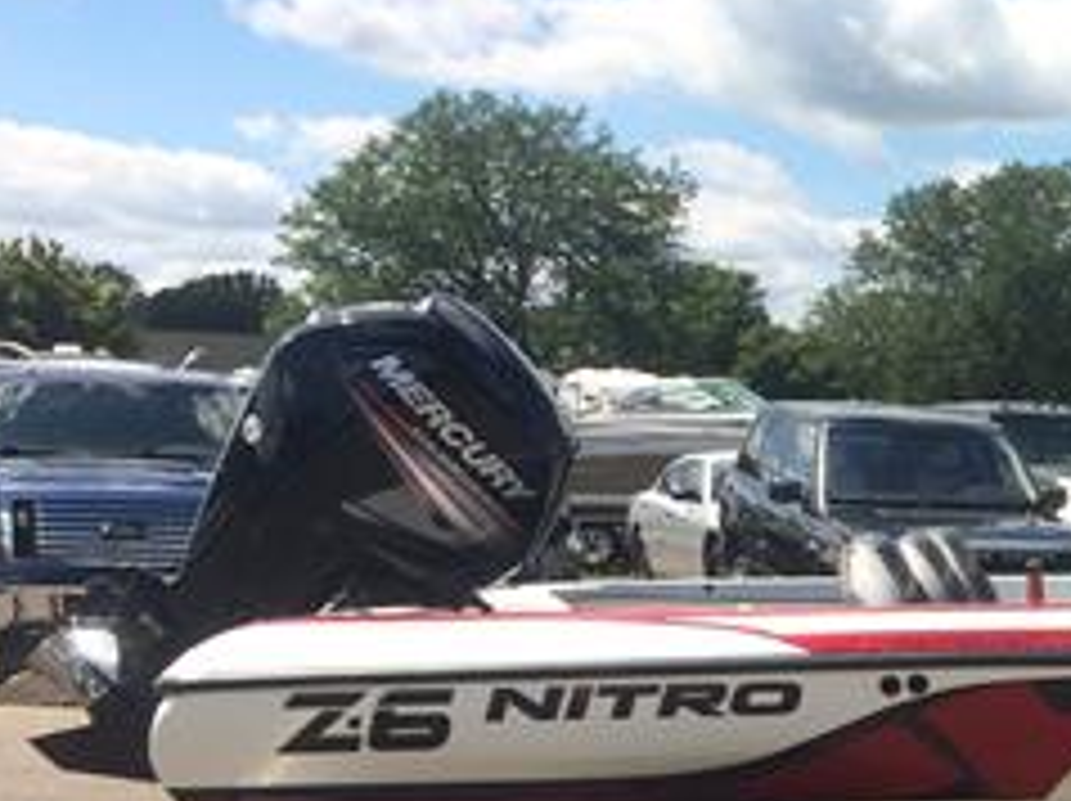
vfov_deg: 18.6
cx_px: 1314
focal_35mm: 78
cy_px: 670
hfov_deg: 22.8
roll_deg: -2.2
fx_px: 2411
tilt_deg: -4.8
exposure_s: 1/1786
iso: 32
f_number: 2.2
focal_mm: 4.15
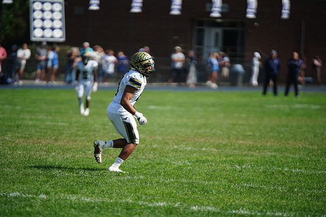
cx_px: 163
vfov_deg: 4.6
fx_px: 2717
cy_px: 108
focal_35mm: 300
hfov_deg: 6.9
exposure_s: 1/5000
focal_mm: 300
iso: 400
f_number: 2.8
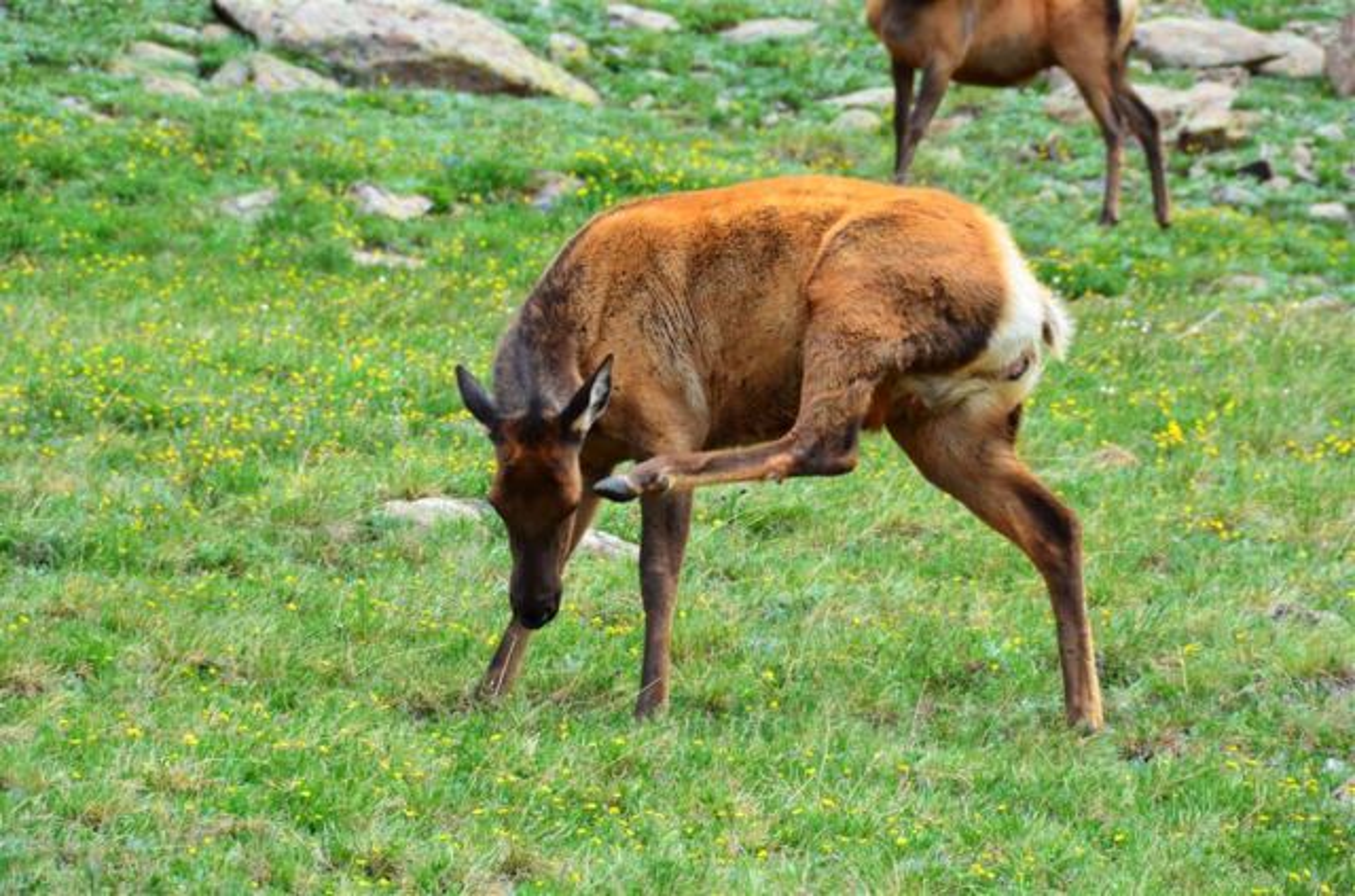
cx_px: 678
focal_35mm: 300
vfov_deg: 4.6
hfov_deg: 6.9
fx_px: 11261
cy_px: 448
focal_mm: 200
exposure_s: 1/125
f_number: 11
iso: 200
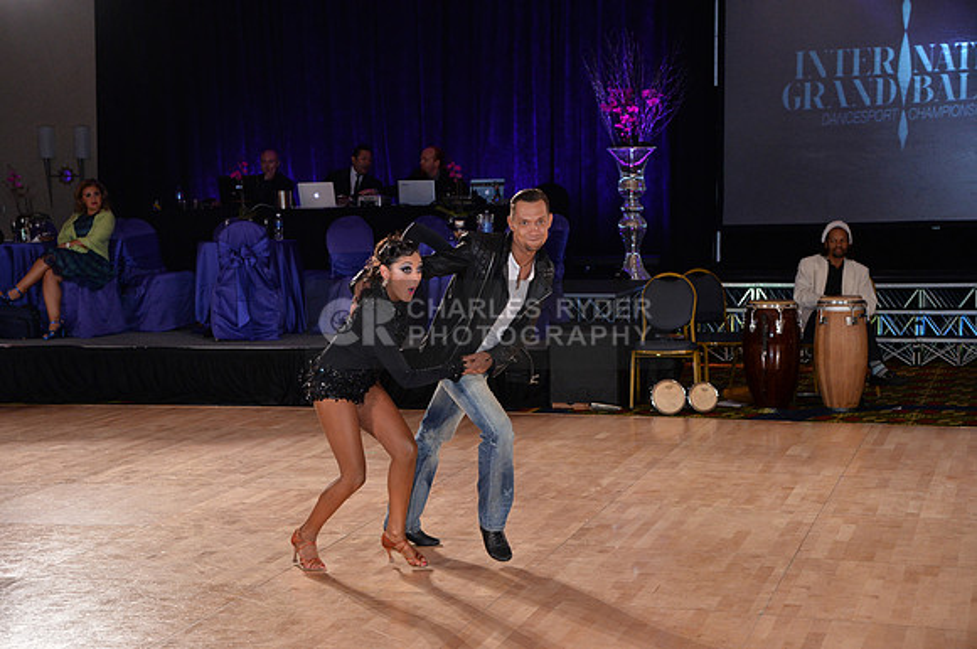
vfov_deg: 20.6
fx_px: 1789
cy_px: 324
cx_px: 488
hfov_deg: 30.6
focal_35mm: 66
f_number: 5
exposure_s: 1/250
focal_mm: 66
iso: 1600
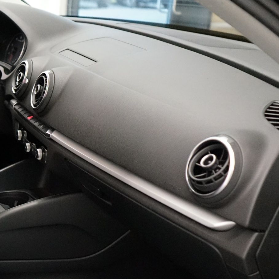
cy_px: 199
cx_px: -19
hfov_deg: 23.9
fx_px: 620
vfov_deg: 25.1
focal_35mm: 68
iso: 6400
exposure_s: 1/160
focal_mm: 29
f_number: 3.5
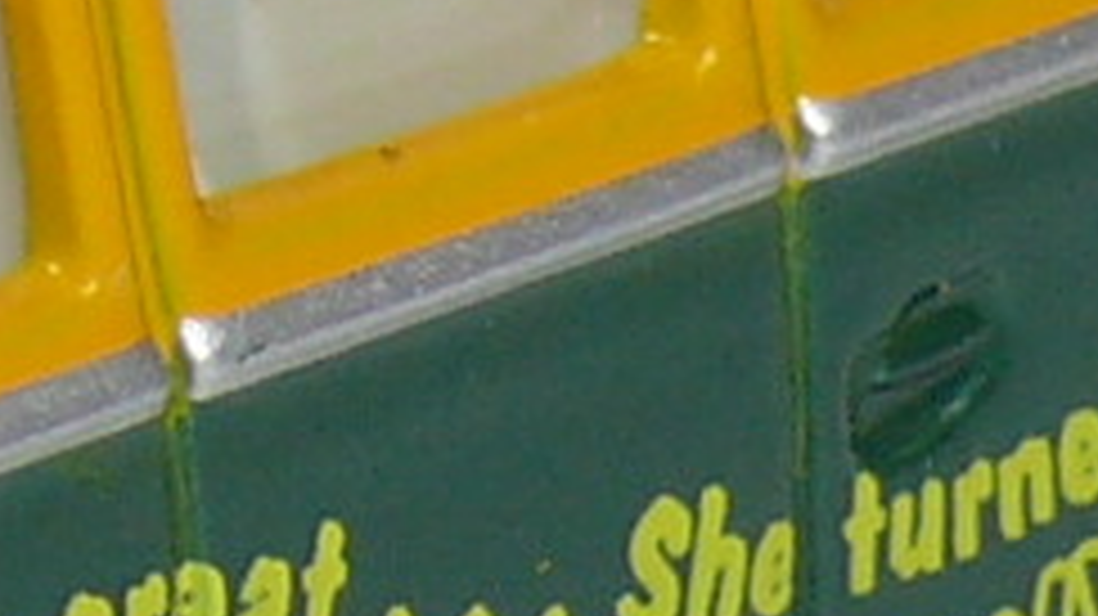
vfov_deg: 1.6
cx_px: -198
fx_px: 21797
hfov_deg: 2.9
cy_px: 144
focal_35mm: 749
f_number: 4
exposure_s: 1/30
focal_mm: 13.7
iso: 100
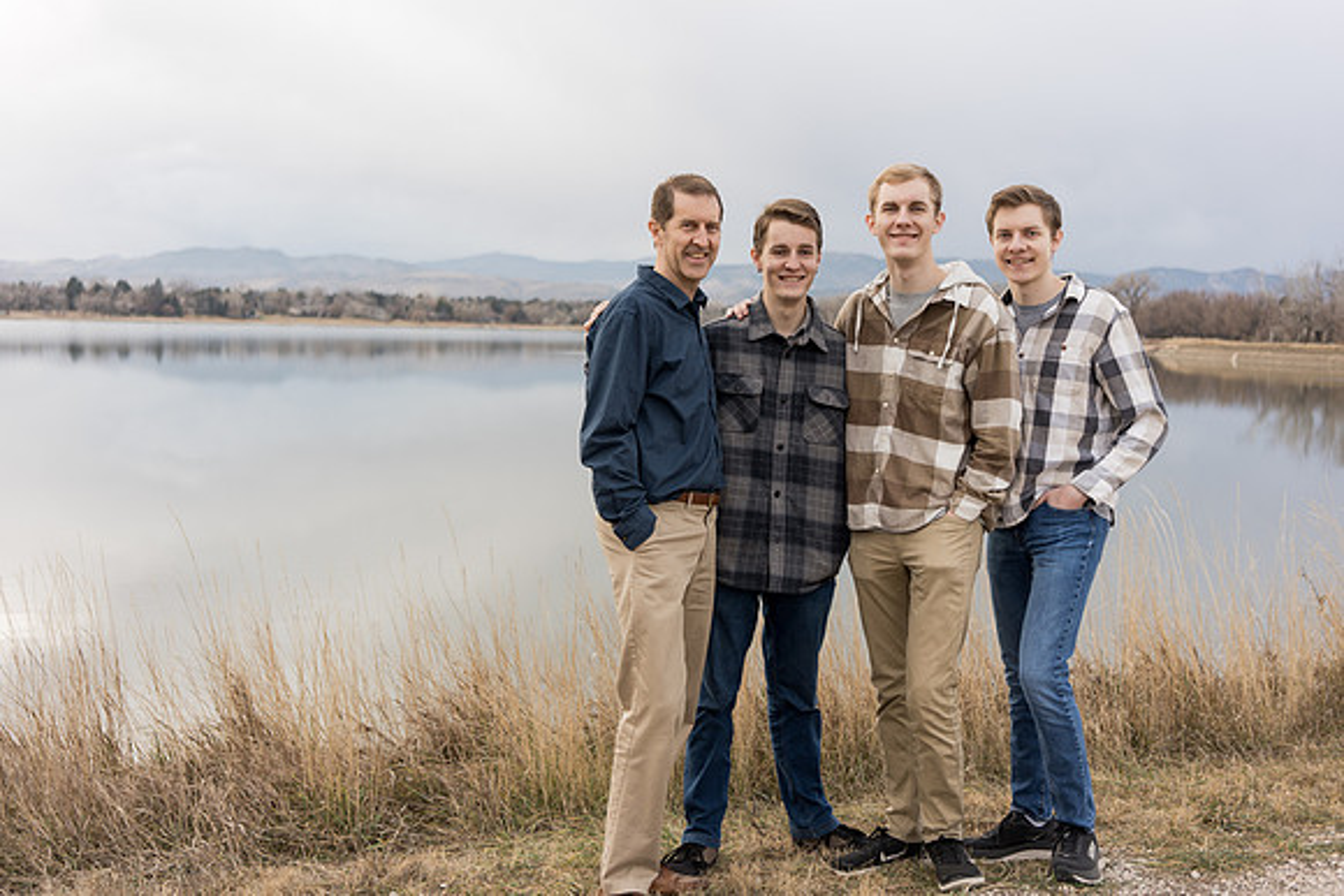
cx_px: 672
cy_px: 448
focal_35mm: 35
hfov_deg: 54.4
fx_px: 1307
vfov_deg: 37.9
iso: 200
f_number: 2.8
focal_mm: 35
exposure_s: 1/320
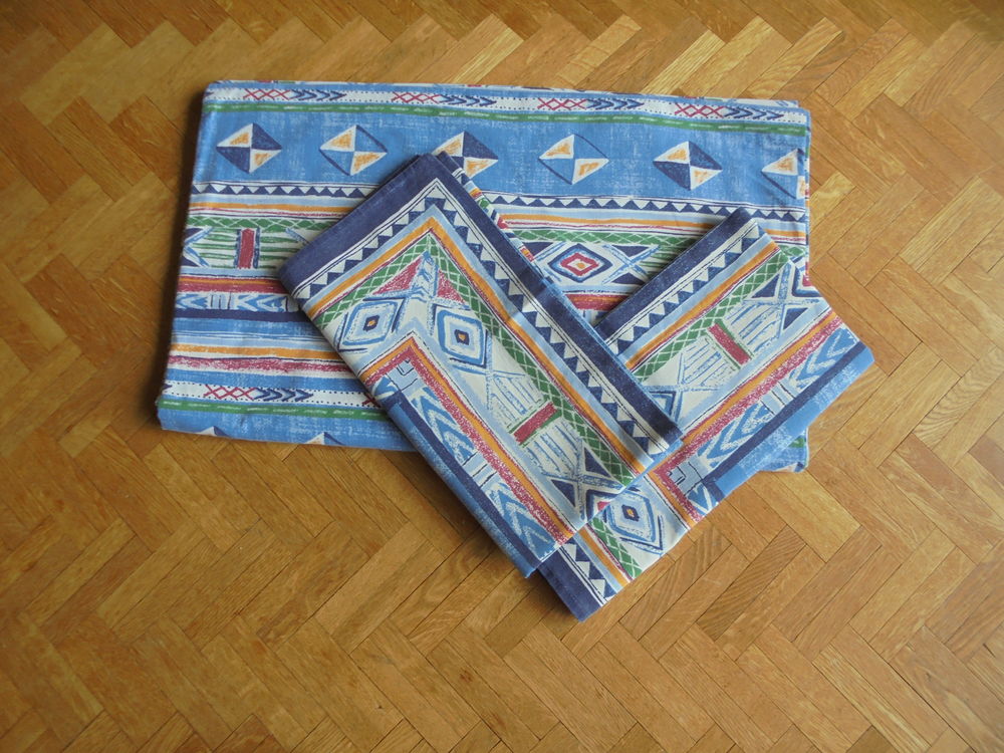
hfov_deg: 67.3
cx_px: 502
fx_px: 754
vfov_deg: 53.1
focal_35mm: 26
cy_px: 376
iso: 100
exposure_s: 1/60
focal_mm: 4.6
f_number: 3.5
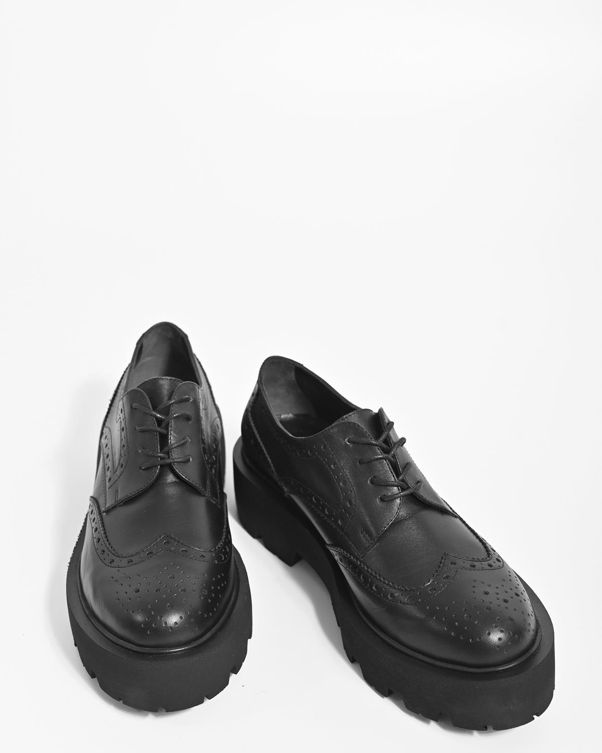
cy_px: 391
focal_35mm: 54
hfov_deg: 28.1
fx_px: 1202
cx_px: 296
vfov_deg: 34.7
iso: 125
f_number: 7.1
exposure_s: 1/160
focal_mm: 47
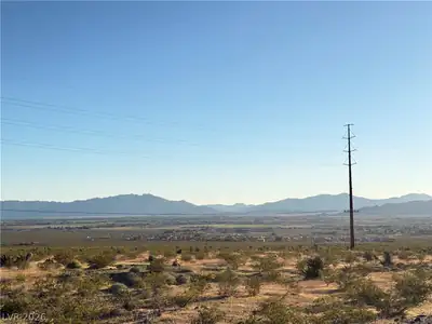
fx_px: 599
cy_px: 162
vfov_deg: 30.3
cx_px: 216
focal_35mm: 48
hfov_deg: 39.7
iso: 64
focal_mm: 6.76
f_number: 1.78
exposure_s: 1/2667
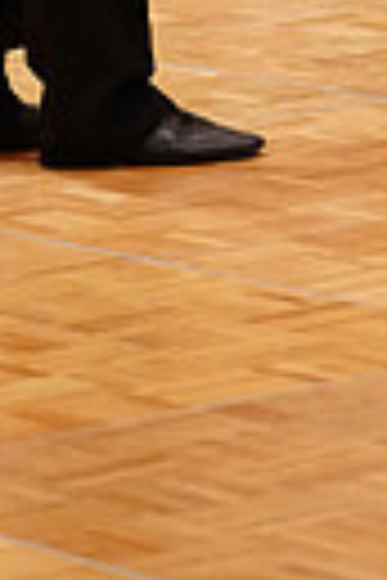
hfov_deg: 3.3
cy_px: -589
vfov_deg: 4.9
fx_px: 6659
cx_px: 655
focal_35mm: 413
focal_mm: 92
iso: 3200
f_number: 2.8
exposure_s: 1/320
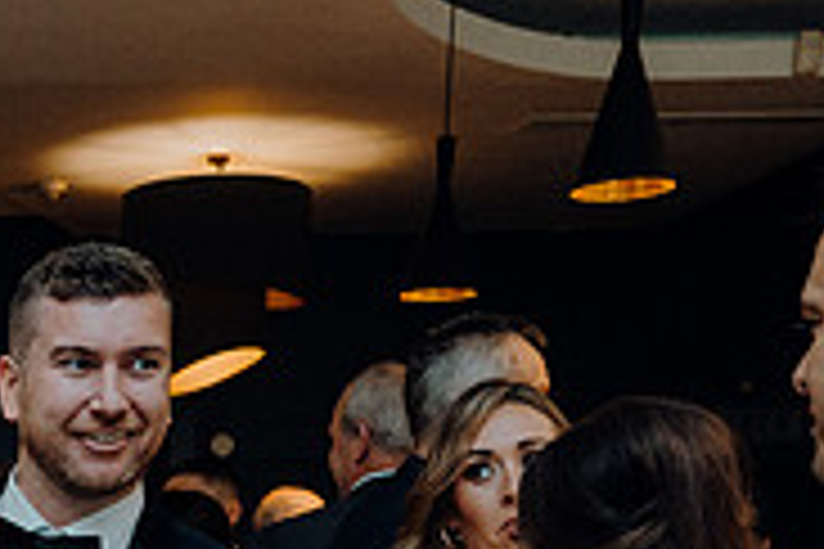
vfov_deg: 16.2
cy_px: 857
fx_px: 1739
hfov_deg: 23.9
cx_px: -198
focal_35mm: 76
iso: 2500
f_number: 3.5
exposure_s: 1/160
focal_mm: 24
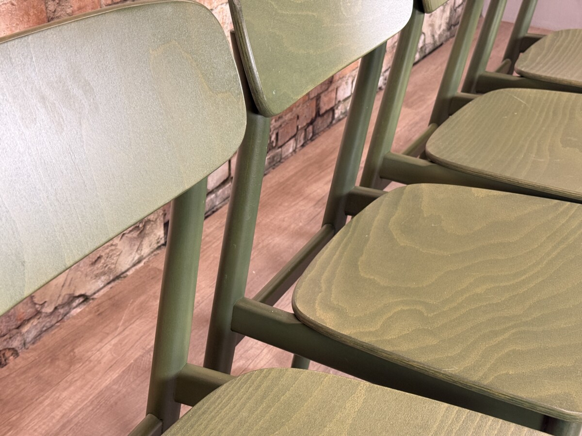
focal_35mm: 48
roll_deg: -3.7
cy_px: 218
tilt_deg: -29.5
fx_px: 807
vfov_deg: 30.3
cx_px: 291
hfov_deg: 39.7
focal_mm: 6.76
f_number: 1.78
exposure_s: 1/56
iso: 160
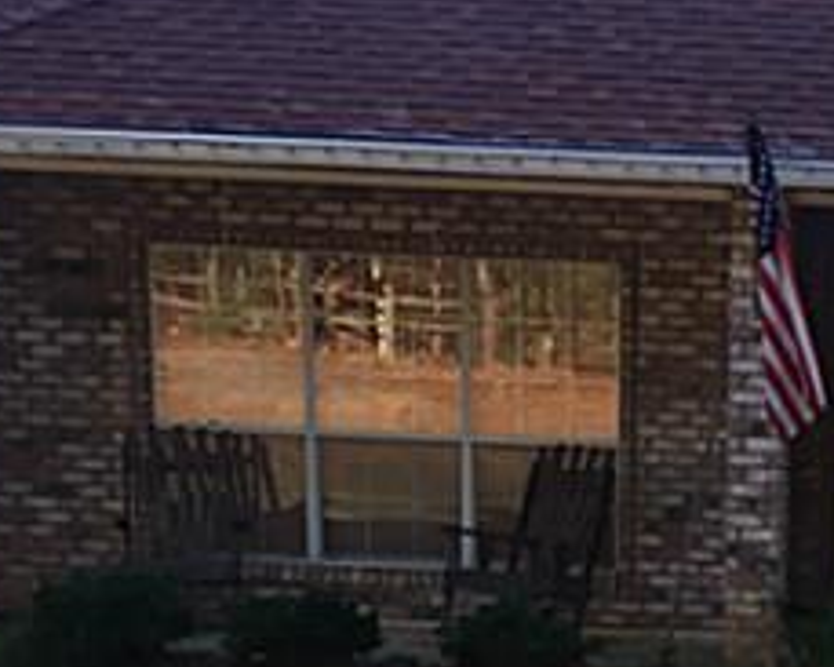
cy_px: 959
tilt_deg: -12.9
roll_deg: -3.1
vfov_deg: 15.1
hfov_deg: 19.3
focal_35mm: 95
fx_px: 2344
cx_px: 936
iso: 32
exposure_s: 1/327
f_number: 2.2
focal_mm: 4.15
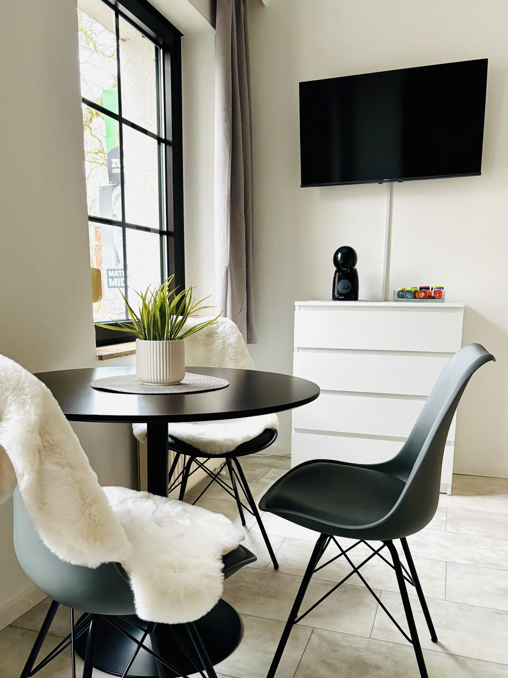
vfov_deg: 58.1
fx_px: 607
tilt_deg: -9.0
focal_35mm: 31
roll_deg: -0.3
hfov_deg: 45.4
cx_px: 233
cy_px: 393
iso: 500
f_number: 1.6
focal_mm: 5.96
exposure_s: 1/48
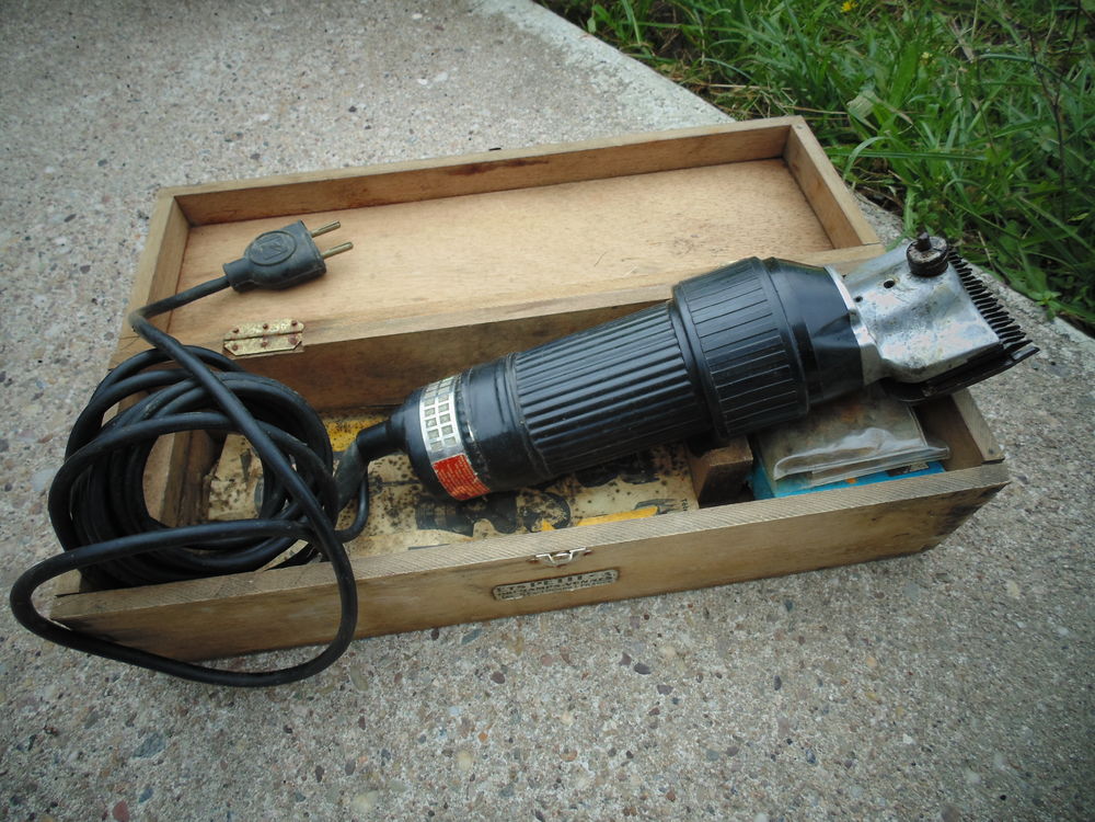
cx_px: 548
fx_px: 696
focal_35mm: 22
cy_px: 411
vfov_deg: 61.1
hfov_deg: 76.4
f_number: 3.1
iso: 80
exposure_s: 1/125
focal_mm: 4
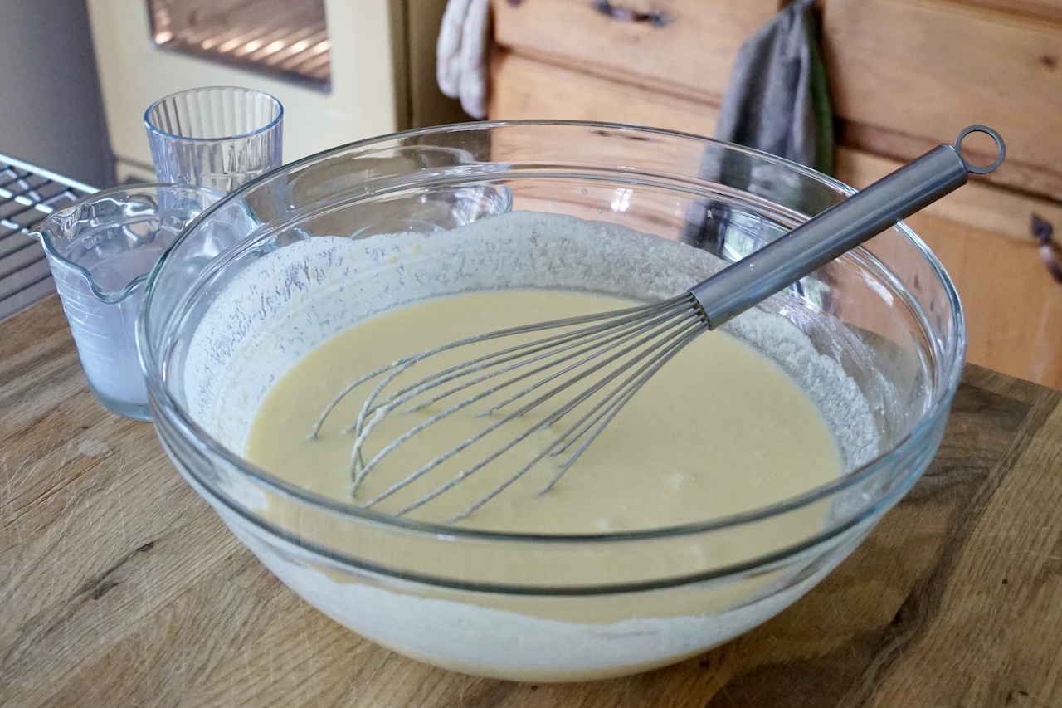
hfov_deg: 55.1
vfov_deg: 38.4
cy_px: 354
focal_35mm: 34
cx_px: 531
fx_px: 1018
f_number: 4
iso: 3200
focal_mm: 23
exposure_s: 1/160
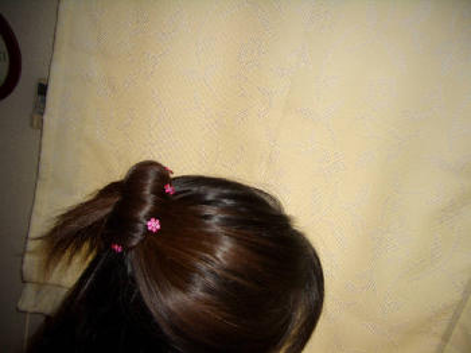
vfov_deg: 40.7
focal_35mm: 35
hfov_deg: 52.7
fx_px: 476
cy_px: 176
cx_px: 236
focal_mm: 5.8
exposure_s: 1/60
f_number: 2.6
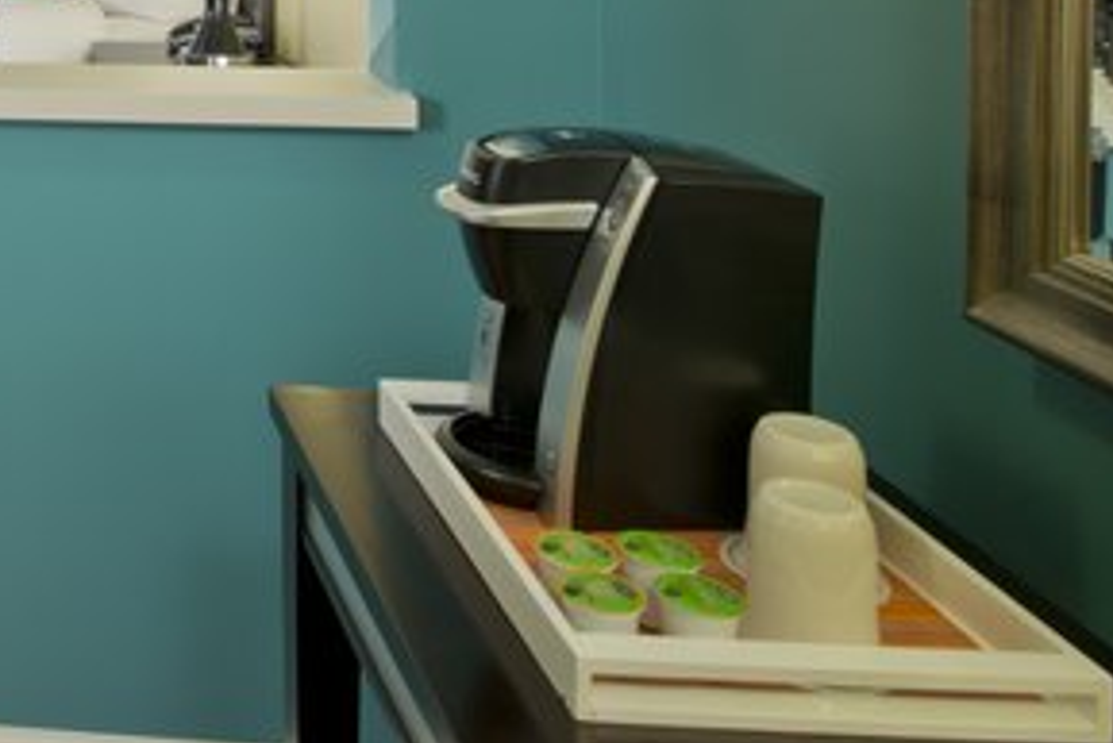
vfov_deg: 25.2
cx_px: -173
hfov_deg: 34.7
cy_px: -192
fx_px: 1454
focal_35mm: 47
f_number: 10
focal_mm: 17
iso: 200
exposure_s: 1/5
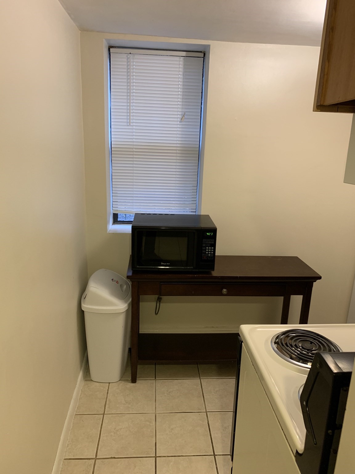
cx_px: 178
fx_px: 356
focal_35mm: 26
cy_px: 237
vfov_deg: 67.3
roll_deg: -2.7
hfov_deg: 53.1
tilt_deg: -14.7
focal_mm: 4.25
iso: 200
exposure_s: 1/60
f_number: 1.8
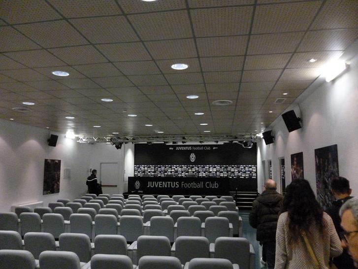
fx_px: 290
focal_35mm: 28
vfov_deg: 49.8
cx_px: 179
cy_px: 134
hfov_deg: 63.4
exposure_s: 1/60
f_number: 3.1
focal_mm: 5
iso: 1000
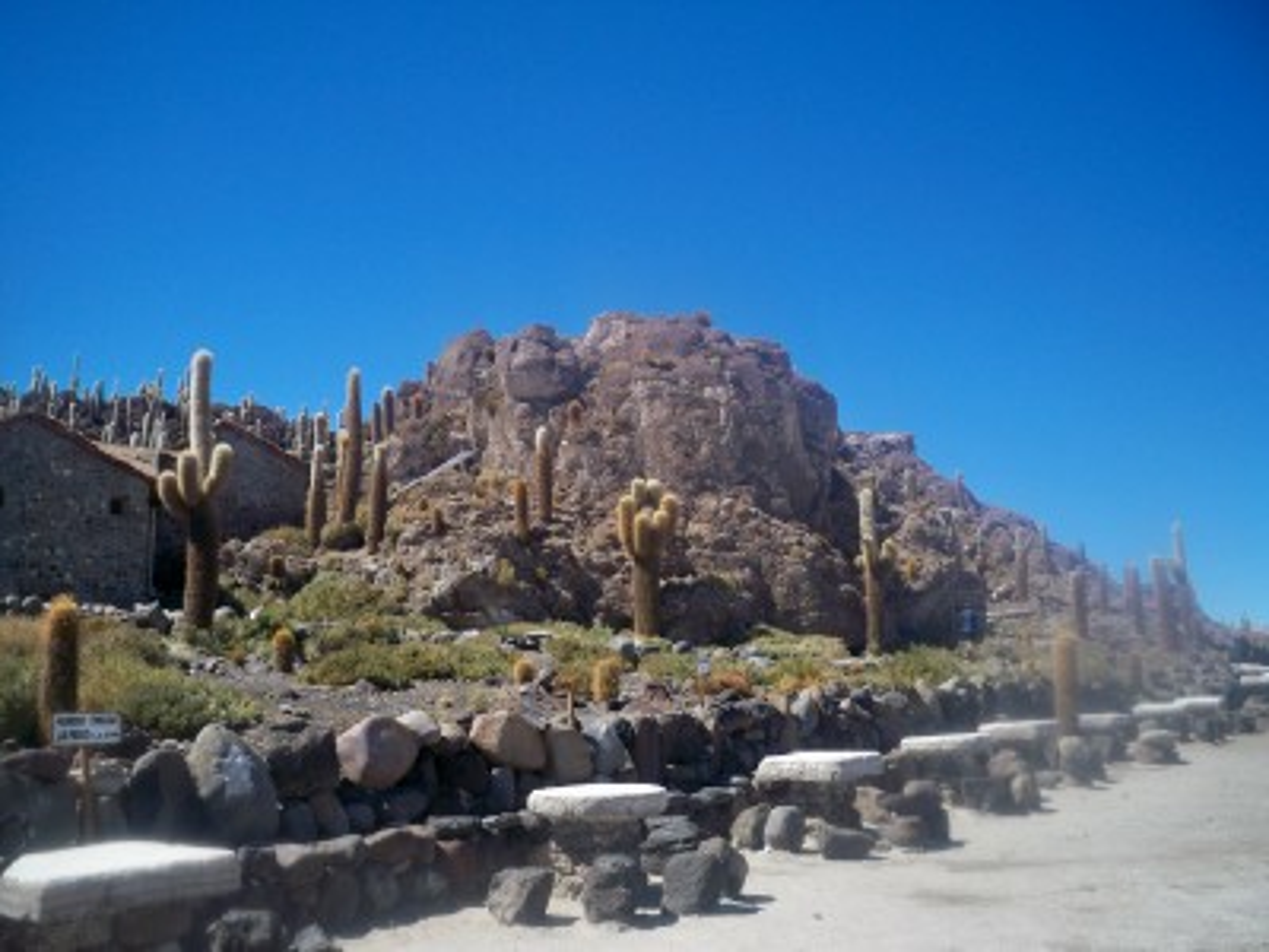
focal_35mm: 35
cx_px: 634
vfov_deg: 40.7
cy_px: 476
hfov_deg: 52.6
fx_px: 1283
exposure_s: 1/400
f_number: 4.7
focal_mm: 6.3
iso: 64
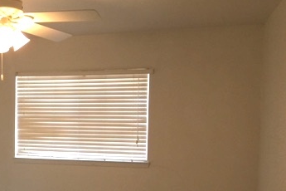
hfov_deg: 33.5
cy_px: 158
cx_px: 22
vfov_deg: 23.8
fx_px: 445
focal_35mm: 56
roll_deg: -1.5
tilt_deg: -4.9
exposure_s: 1/30
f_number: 2.2
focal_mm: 4.15
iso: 32
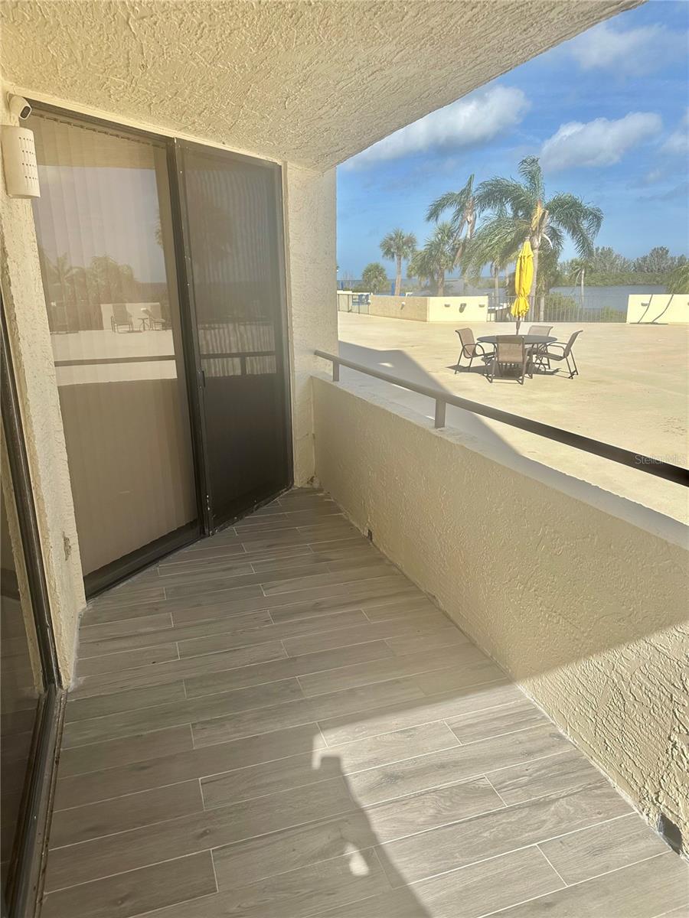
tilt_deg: -13.9
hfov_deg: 56.8
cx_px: 344
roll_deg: +1.2
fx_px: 637
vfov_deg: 71.6
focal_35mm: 24
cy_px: 459
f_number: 1.78
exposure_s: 1/3861
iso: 80
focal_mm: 6.86
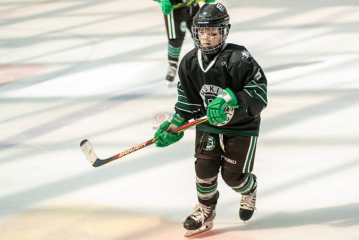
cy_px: 105
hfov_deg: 13.0
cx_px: 226
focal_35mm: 157
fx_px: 1569
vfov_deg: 8.7
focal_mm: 120
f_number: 3.5
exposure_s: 1/3200
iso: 1600
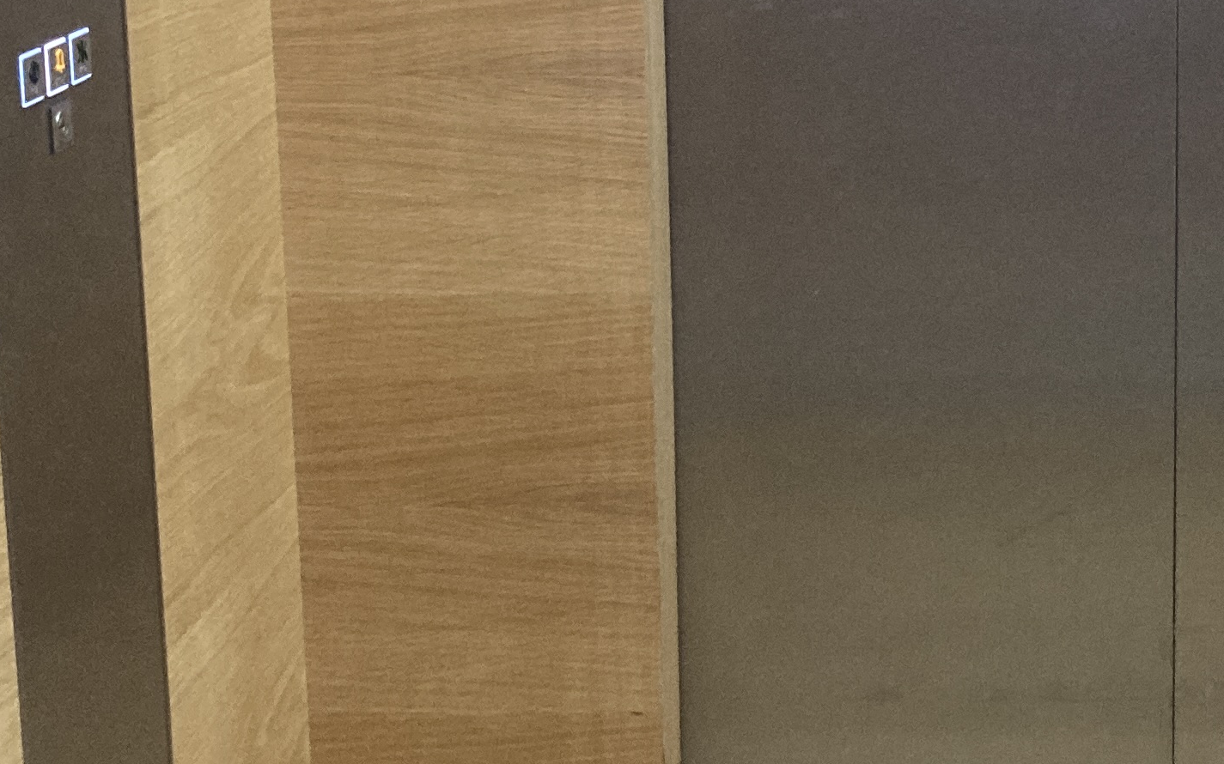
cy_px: 119
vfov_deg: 15.4
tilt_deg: -9.8
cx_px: 1282
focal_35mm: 84
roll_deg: -0.5
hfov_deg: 23.4
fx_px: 2802
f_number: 1.8
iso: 320
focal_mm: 3.99
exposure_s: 1/41
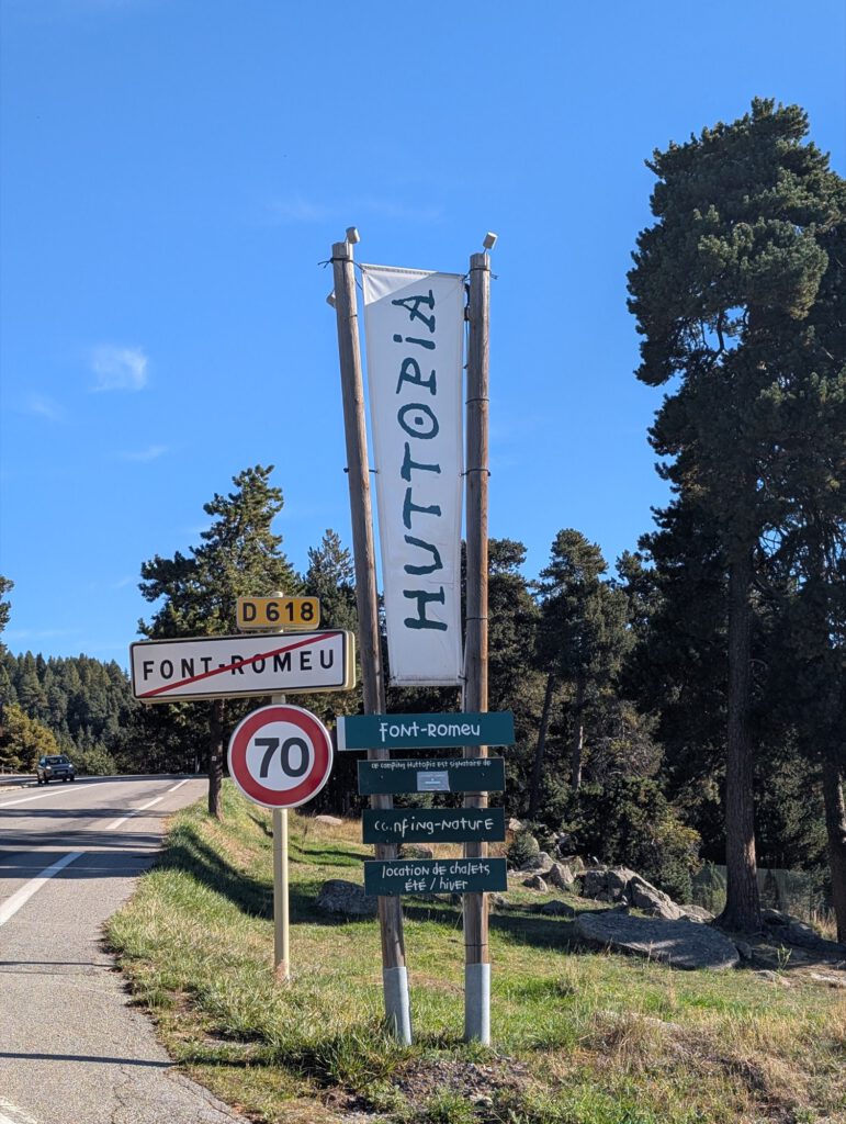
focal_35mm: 49
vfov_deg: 38.9
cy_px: 562
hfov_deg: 29.7
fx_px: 1593
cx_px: 423
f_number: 1.68
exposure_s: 1/622
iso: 20
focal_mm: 6.9
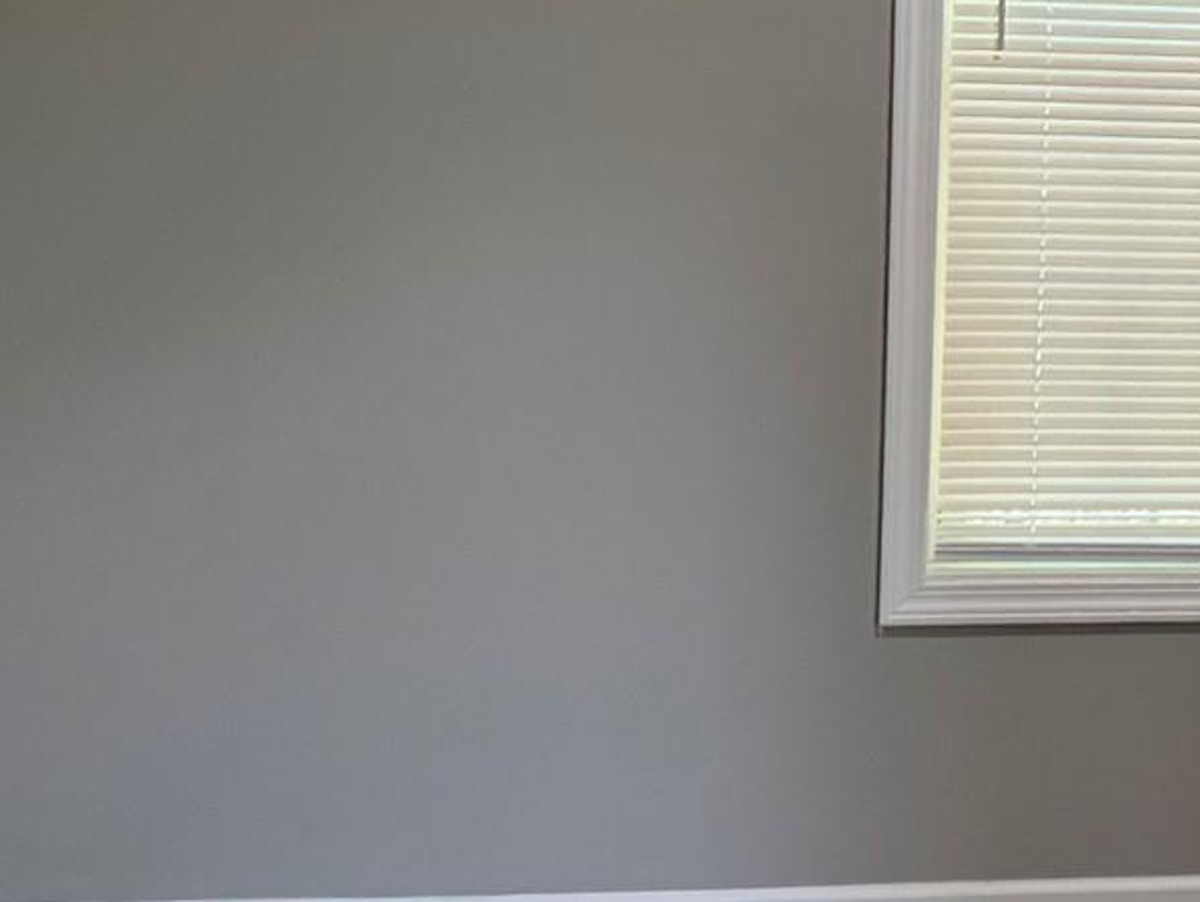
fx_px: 2844
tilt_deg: -5.3
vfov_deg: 17.8
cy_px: 126
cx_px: 1535
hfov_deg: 21.6
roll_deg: -2.9
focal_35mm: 82
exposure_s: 1/60
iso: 250
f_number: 1.78
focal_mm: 6.76
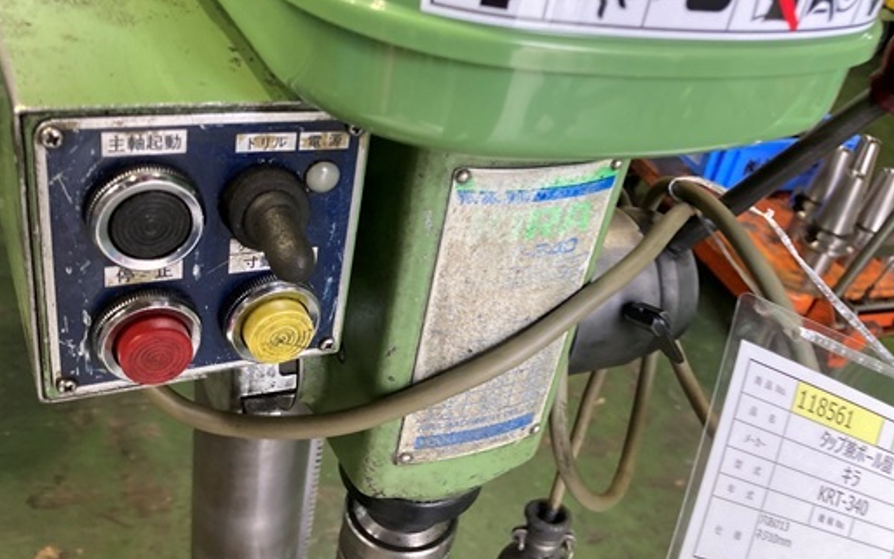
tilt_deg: -39.3
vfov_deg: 34.4
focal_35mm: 37
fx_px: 902
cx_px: 457
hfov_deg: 52.7
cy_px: 301
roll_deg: -11.7
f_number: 1.8
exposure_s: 1/62
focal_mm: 3.99
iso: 80
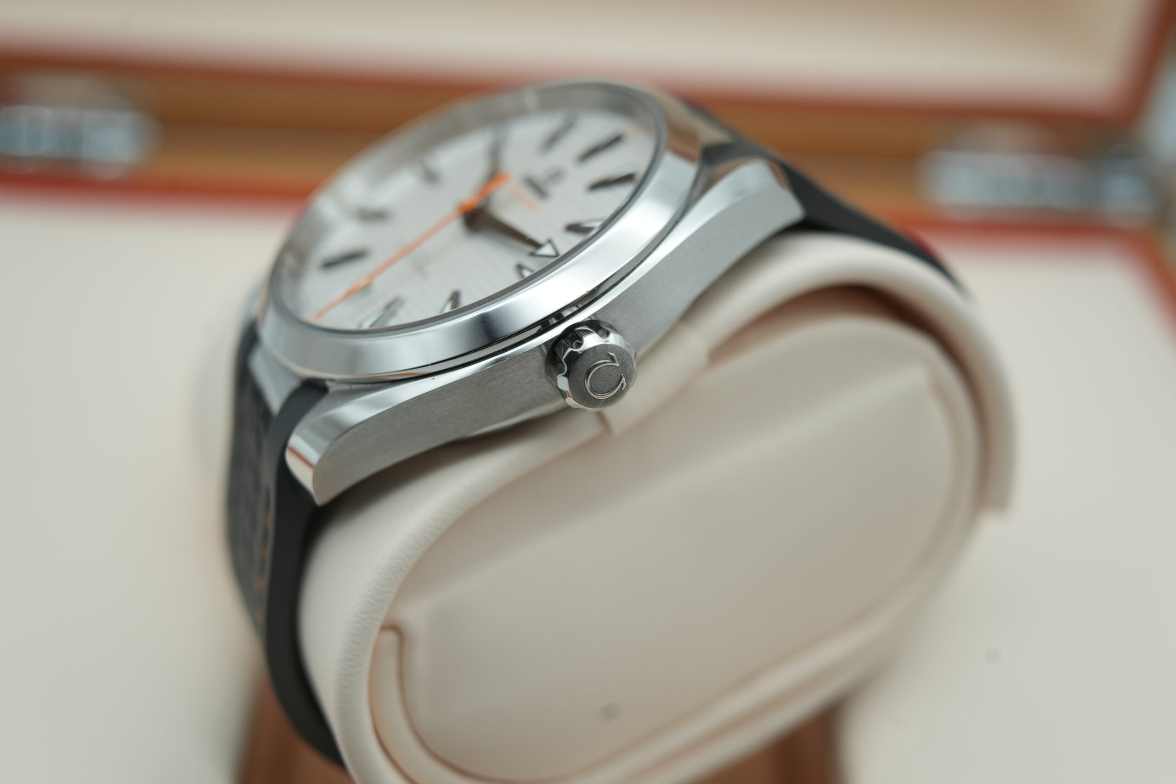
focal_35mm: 35
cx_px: 588
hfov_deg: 54.4
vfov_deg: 37.9
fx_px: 1143
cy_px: 392
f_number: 5
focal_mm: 35
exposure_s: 1/250
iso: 400
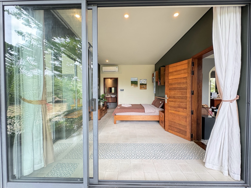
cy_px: 94
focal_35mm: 14
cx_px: 126
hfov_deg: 102.1
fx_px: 102
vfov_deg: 85.7
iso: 200
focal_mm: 2.22
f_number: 2.2
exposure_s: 1/99
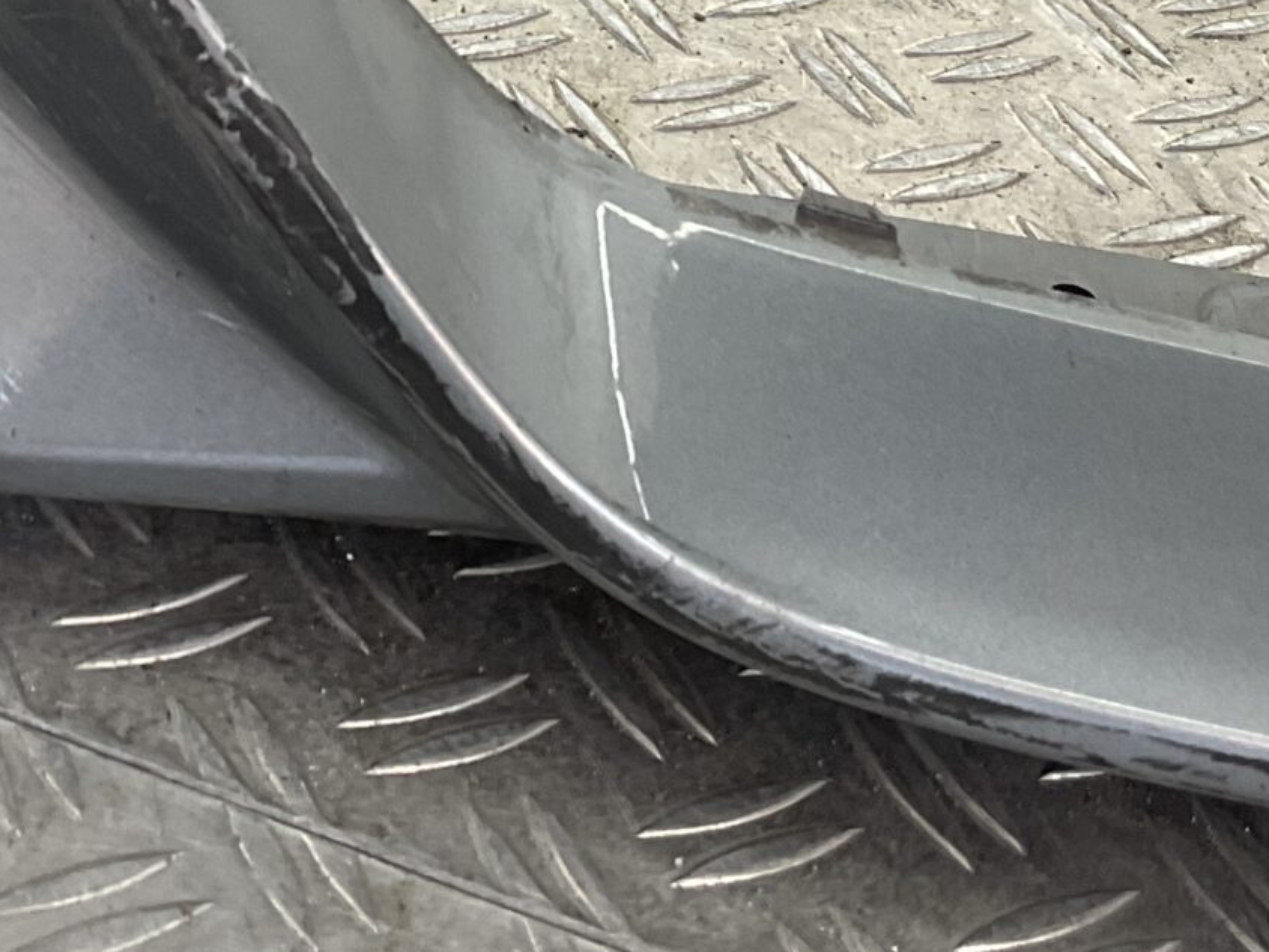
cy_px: -209
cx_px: 271
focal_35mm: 88
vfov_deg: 16.1
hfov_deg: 22.0
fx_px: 3226
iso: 40
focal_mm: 3
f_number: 1.8
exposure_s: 1/100
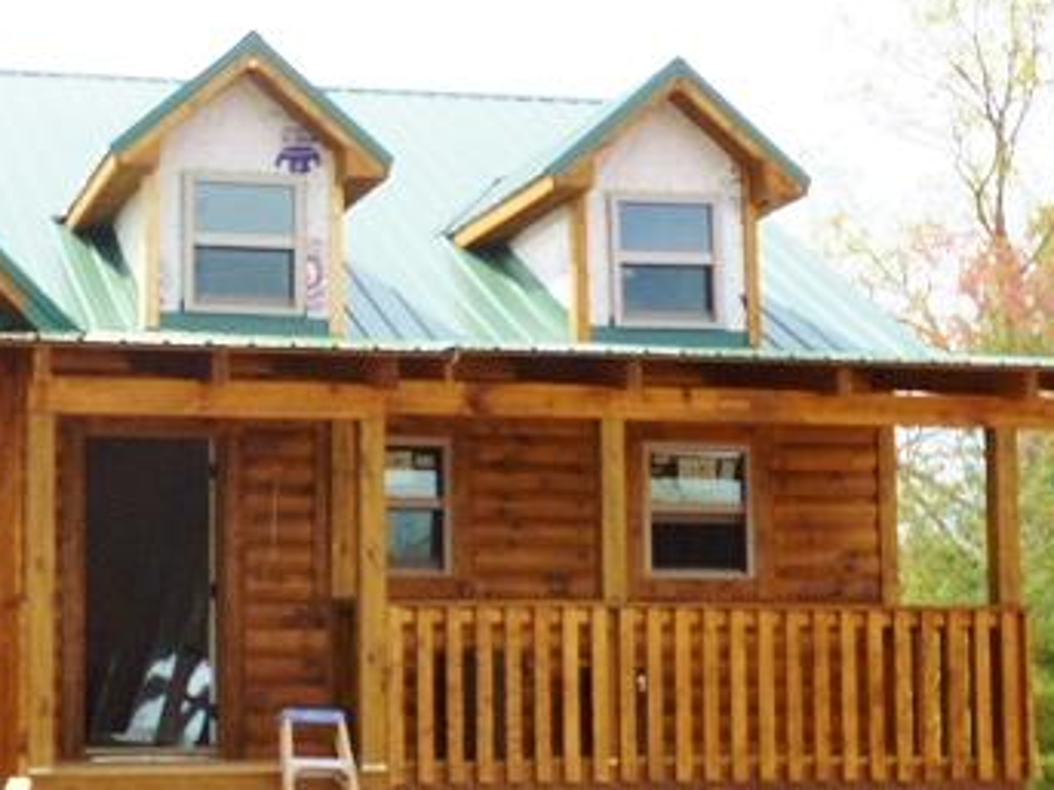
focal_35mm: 71
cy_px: 519
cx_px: 111
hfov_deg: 26.5
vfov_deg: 20.6
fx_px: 2161
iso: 100
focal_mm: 6.8
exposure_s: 1/400
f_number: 3.8
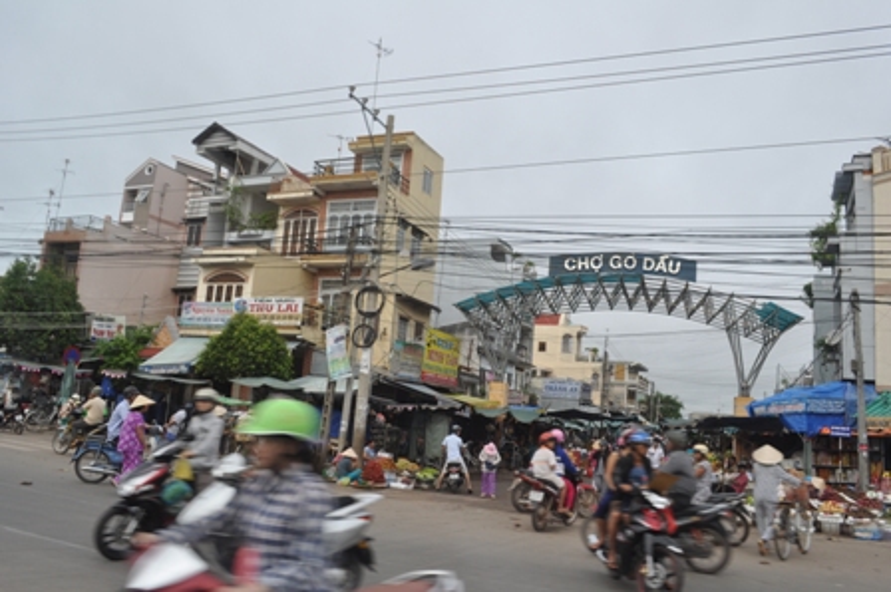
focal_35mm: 27
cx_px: 446
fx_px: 668
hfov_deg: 67.4
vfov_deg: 47.9
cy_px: 296
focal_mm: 18
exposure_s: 1/100
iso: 200
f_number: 10
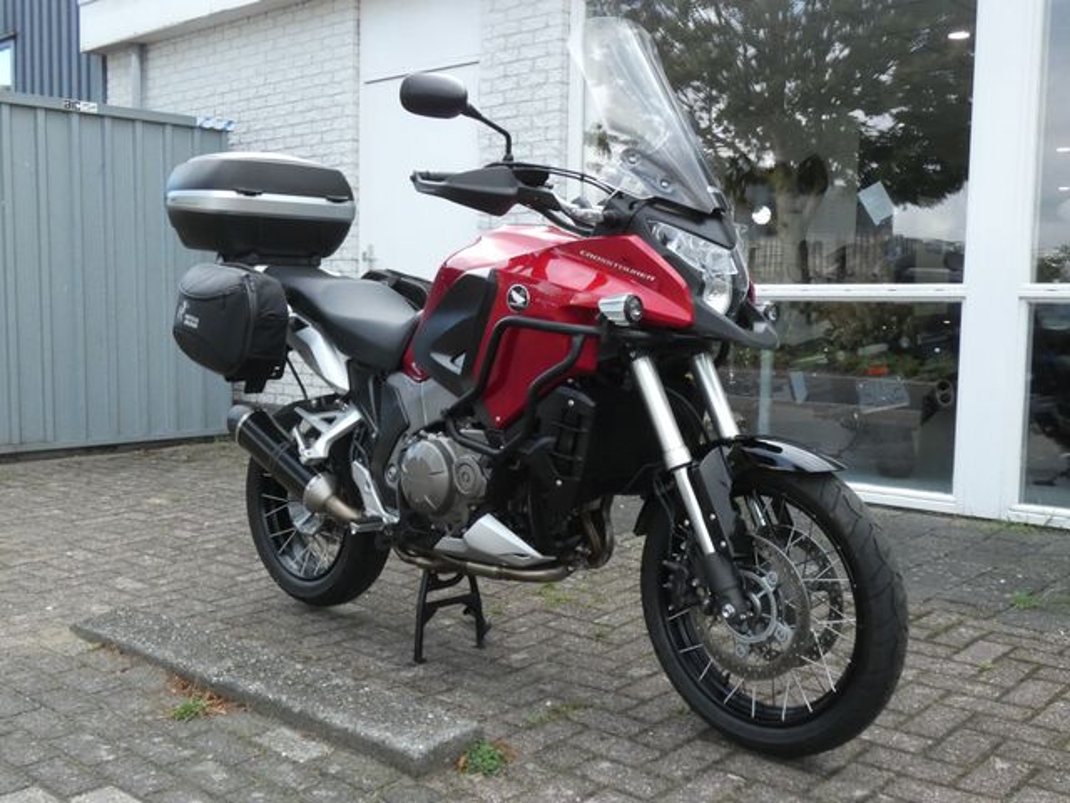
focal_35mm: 38
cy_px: 402
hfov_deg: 49.0
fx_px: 1175
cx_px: 535
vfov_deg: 37.7
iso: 800
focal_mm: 6.8
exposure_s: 1/1000
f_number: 3.5
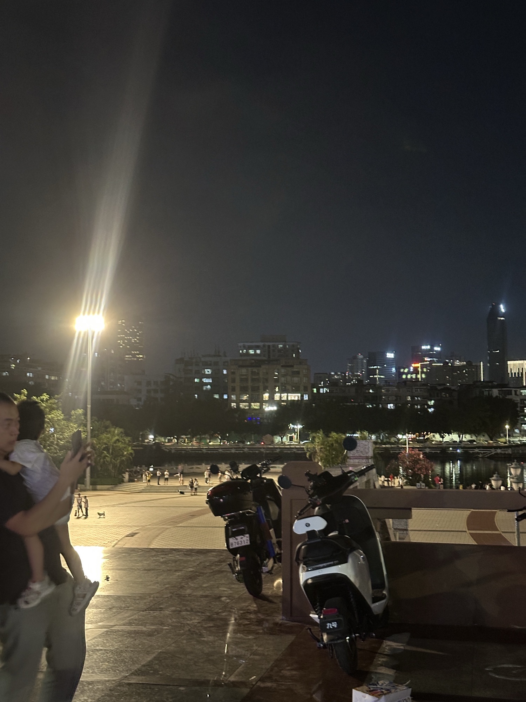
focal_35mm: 48
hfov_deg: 30.3
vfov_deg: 39.7
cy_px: 351
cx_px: 263
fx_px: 972
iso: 640
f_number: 1.78
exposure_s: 1/20
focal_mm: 6.86
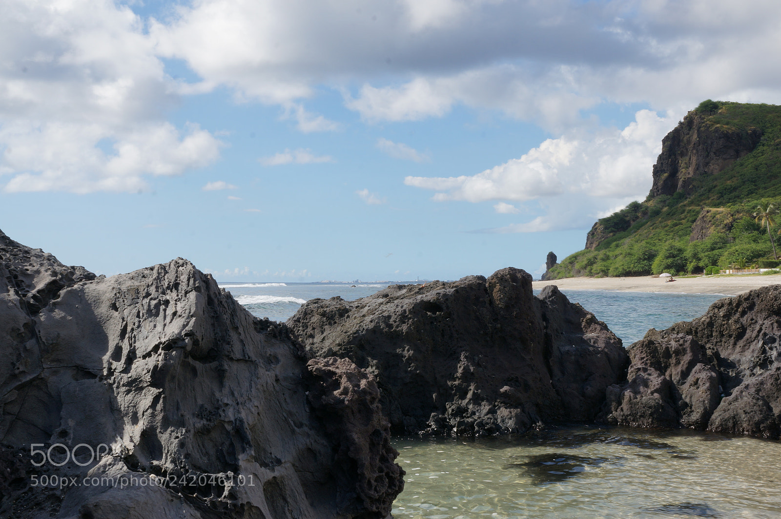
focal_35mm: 45
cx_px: 390
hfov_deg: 43.6
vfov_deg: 29.8
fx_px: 975
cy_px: 260
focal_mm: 30
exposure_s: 1/50
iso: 100
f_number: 22
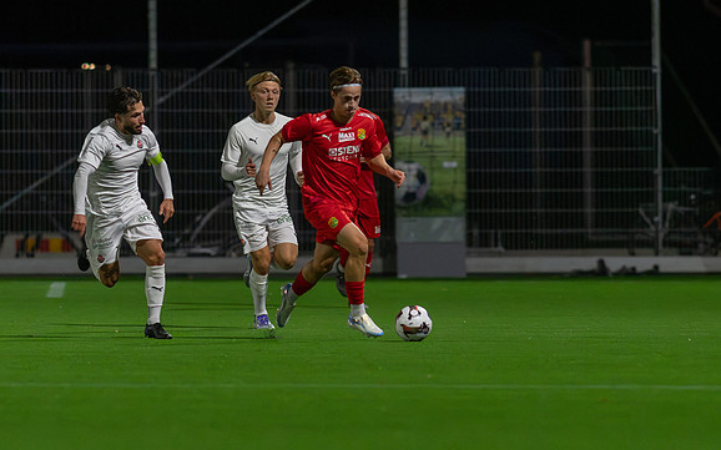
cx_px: 360
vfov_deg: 2.1
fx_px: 12063
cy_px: 232
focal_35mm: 614
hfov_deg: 3.4
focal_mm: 300
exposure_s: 1/800
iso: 8000
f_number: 3.5
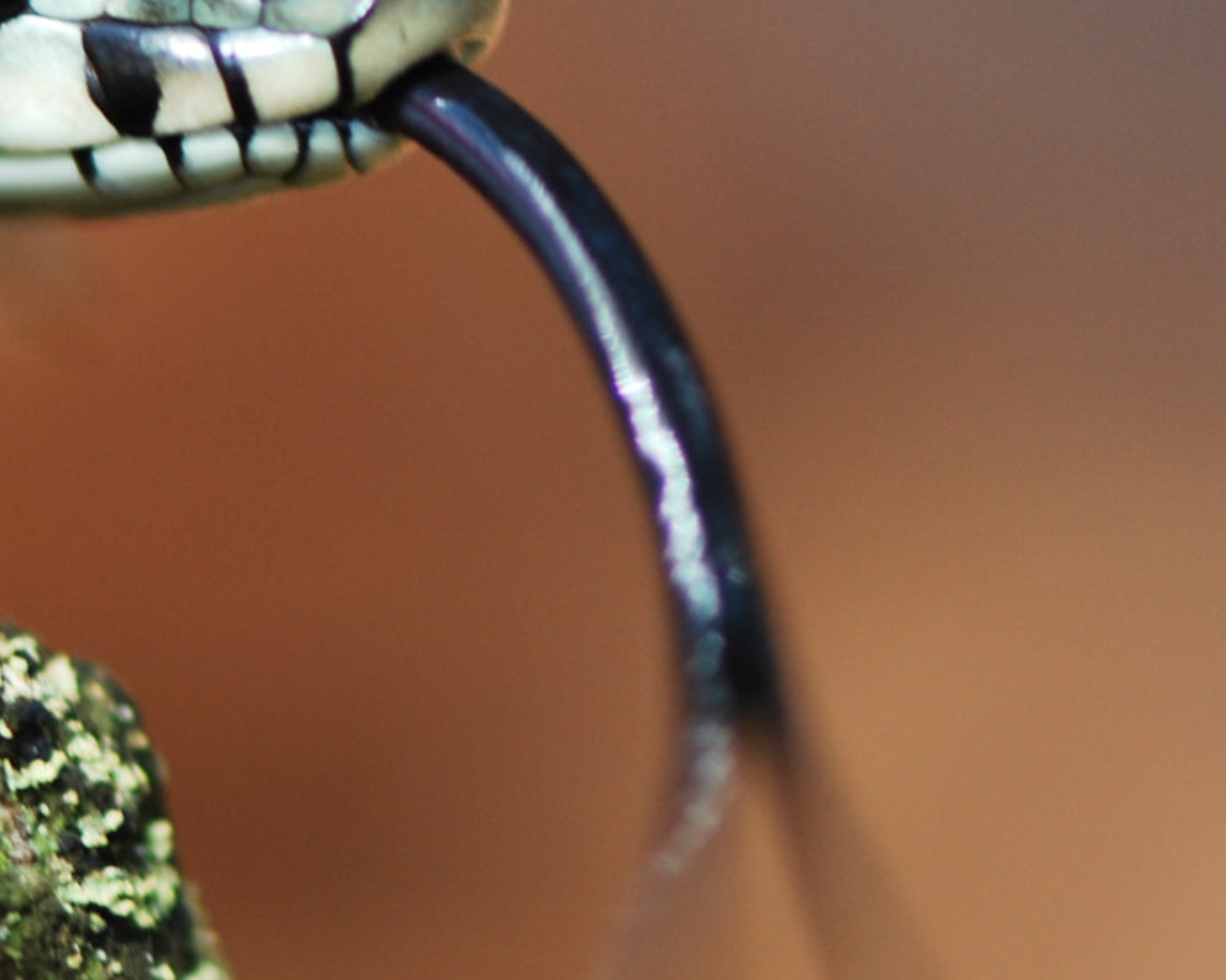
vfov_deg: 3.5
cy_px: -33
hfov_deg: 4.4
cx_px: 50
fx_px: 16053
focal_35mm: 442
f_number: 3.3
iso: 200
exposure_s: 1/160
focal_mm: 105
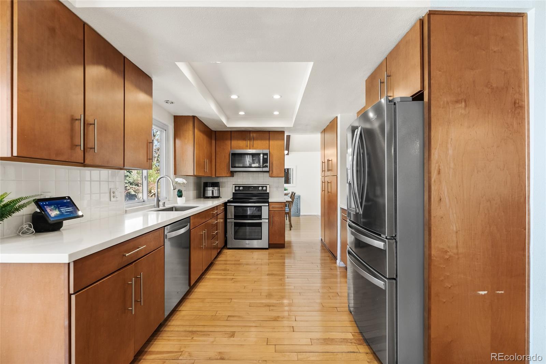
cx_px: 273
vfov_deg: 73.8
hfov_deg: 96.7
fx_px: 243
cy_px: 182
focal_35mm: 16
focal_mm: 16
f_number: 8
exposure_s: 1/100
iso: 200
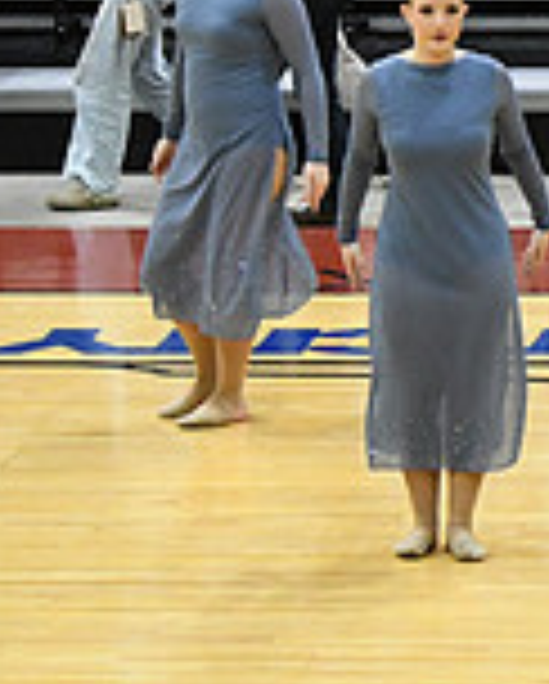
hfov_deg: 4.1
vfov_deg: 5.1
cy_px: 173
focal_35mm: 375
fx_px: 7601
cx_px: 1292
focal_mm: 70
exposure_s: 1/500
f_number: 4
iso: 5000
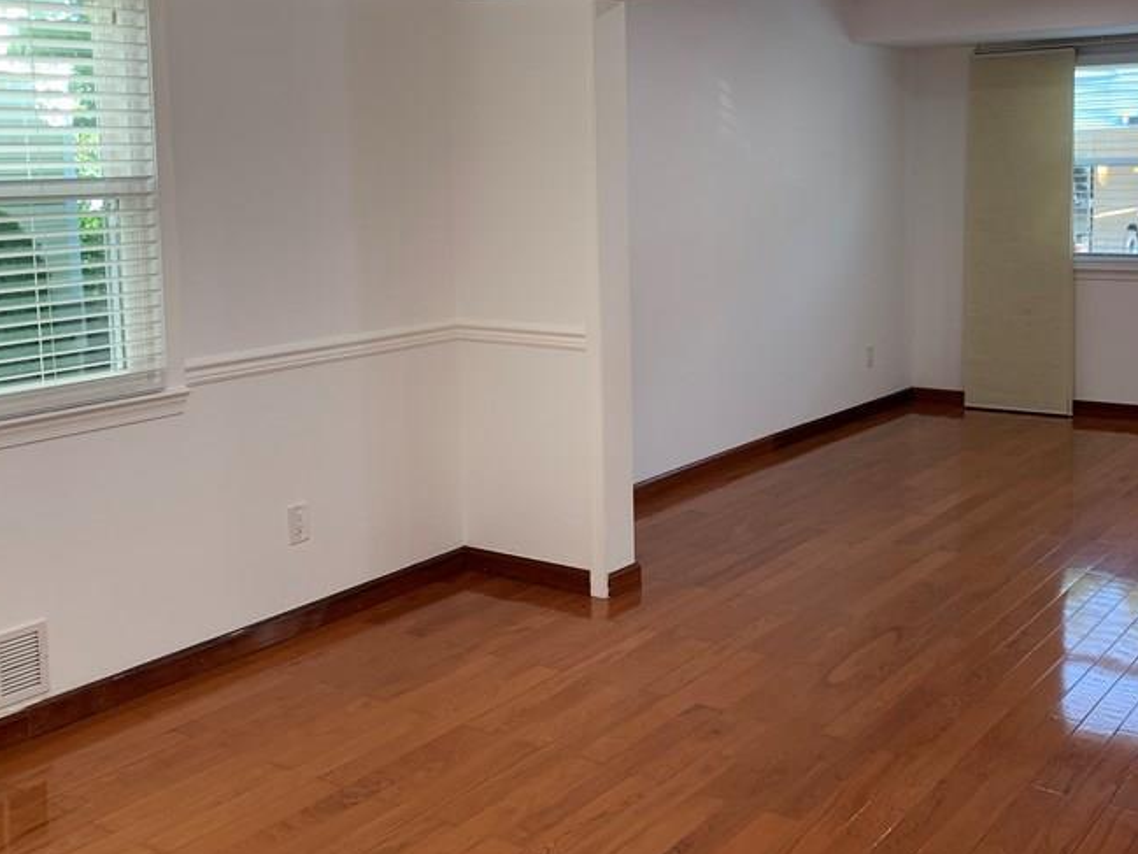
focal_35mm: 41
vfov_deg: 35.0
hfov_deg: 45.8
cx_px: 596
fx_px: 1348
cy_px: 330
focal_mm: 4.25
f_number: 1.8
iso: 64
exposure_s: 1/120
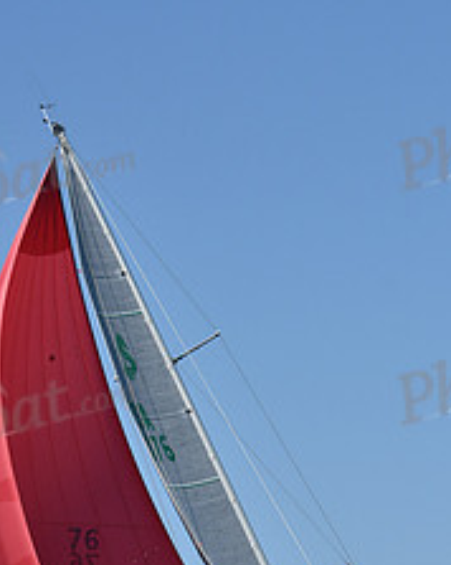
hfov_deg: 9.0
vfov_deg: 11.2
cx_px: 267
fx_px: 2857
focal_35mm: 171
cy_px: 527
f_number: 7.1
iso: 250
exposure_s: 1/1600
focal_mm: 70
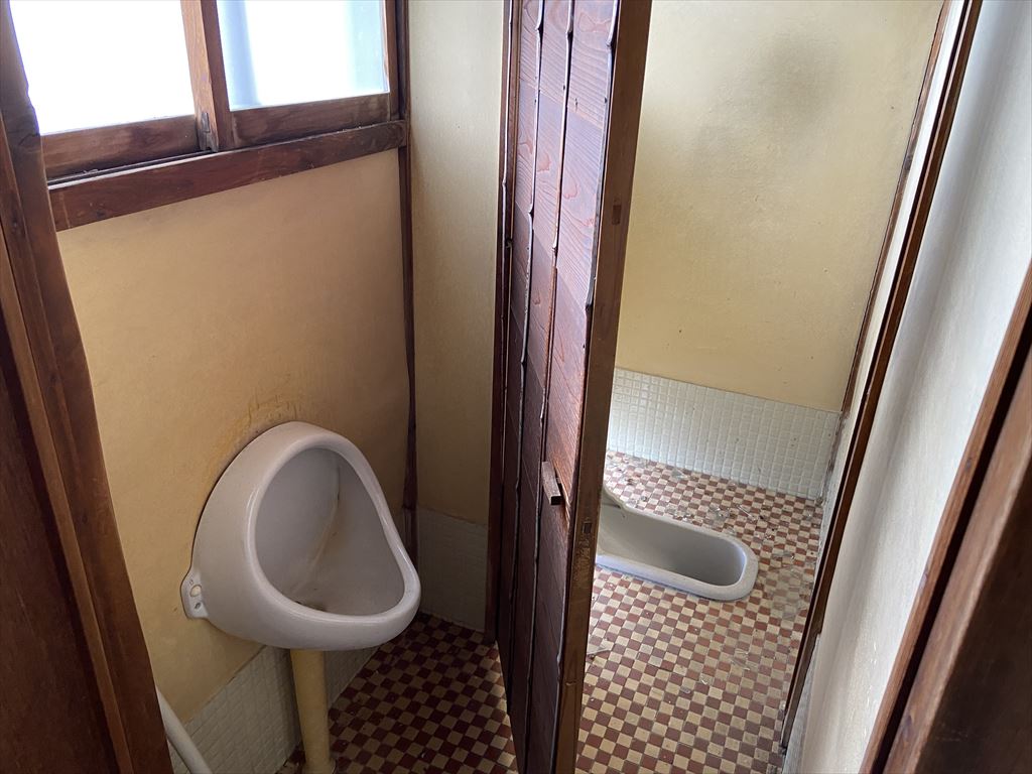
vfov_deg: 53.1
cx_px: 516
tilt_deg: -27.1
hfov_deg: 67.3
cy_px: 387
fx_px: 775
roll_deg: -2.4
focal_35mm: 26
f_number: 1.8
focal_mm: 4.25
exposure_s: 1/60
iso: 160
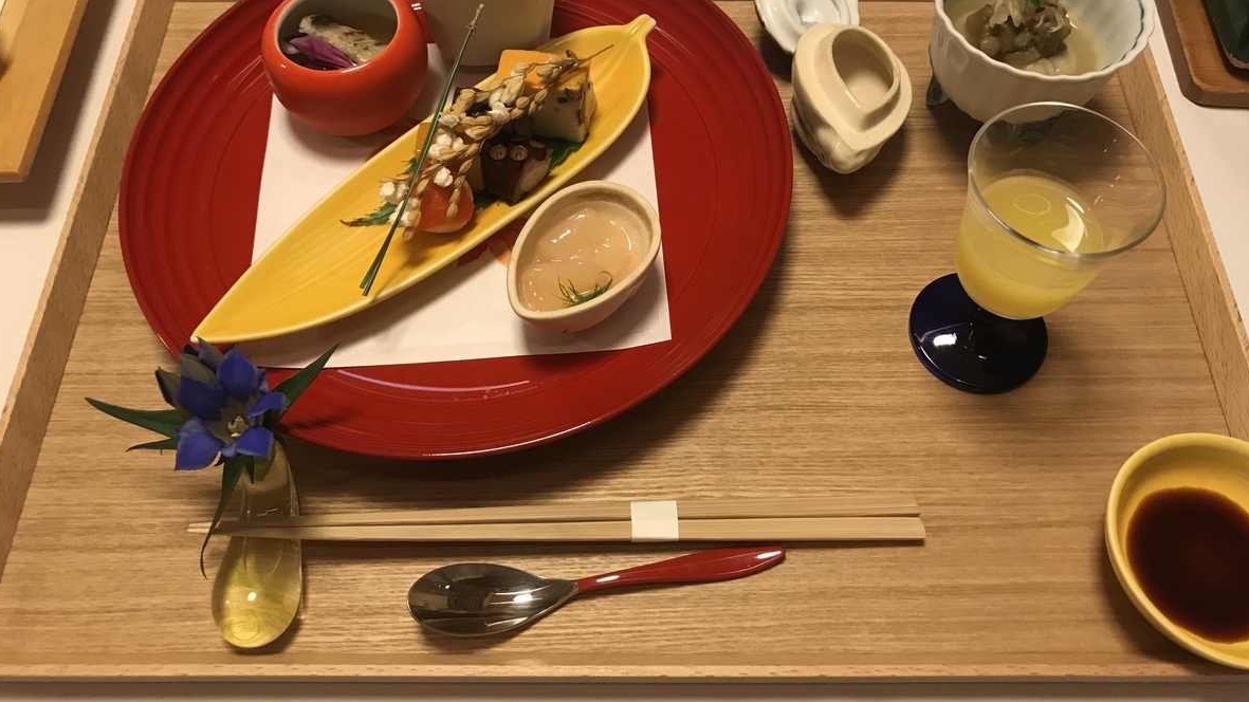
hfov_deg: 62.6
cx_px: 629
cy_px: 322
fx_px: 1027
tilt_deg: -59.9
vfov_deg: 37.7
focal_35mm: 31
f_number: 1.8
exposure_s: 1/17
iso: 64
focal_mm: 3.99
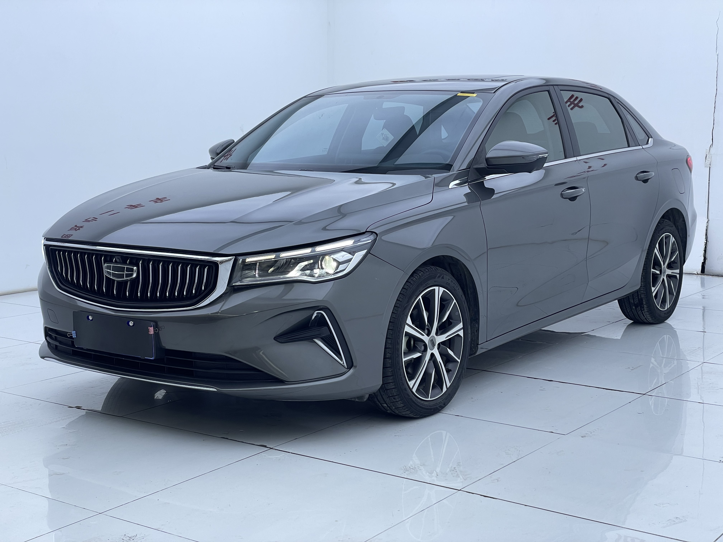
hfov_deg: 36.8
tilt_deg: -7.6
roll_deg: -0.1
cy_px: 271
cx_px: 362
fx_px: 1086
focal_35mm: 52
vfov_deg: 28.0
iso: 25
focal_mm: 6
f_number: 2
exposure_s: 1/139
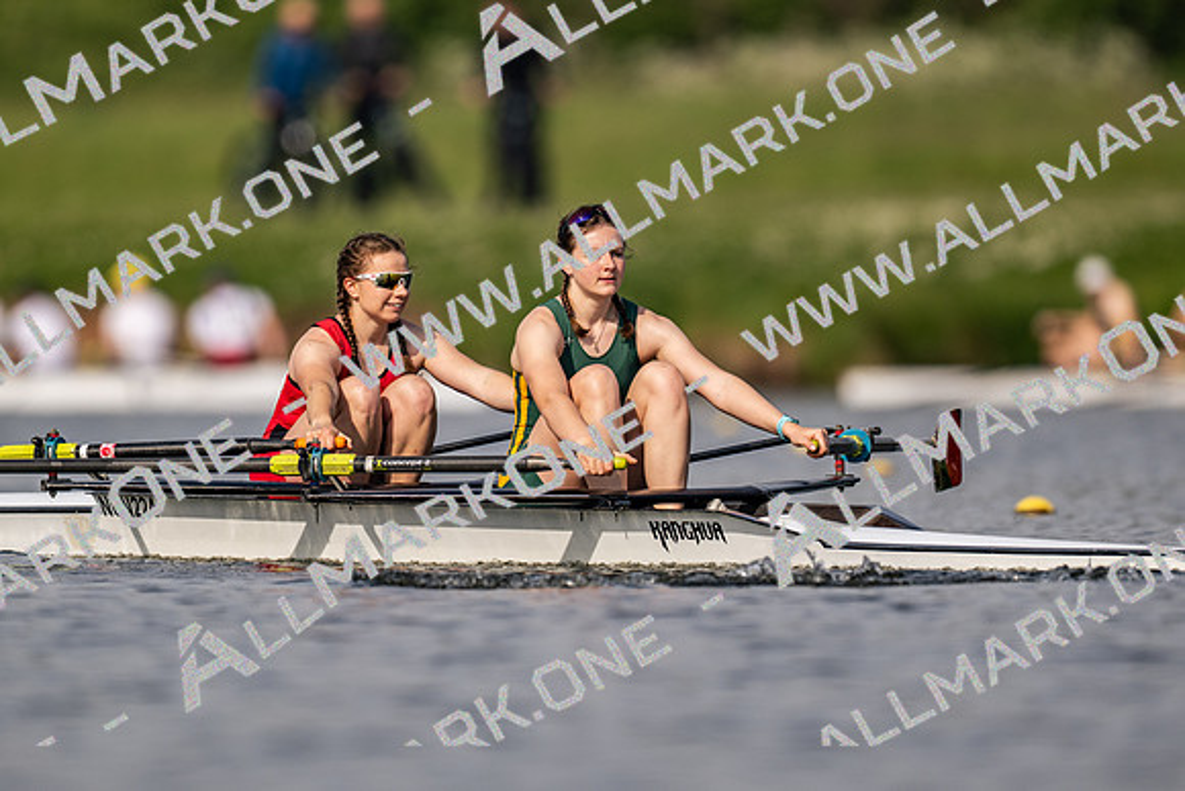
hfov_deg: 2.3
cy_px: 396
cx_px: 592
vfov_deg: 1.5
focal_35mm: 900
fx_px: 29646
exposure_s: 1/2500
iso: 200
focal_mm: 600
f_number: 4
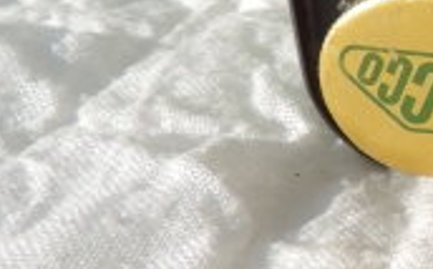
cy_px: 15
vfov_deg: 14.5
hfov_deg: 18.7
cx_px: 753
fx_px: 1049
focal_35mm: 89
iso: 80
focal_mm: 4.3
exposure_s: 1/1000
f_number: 3
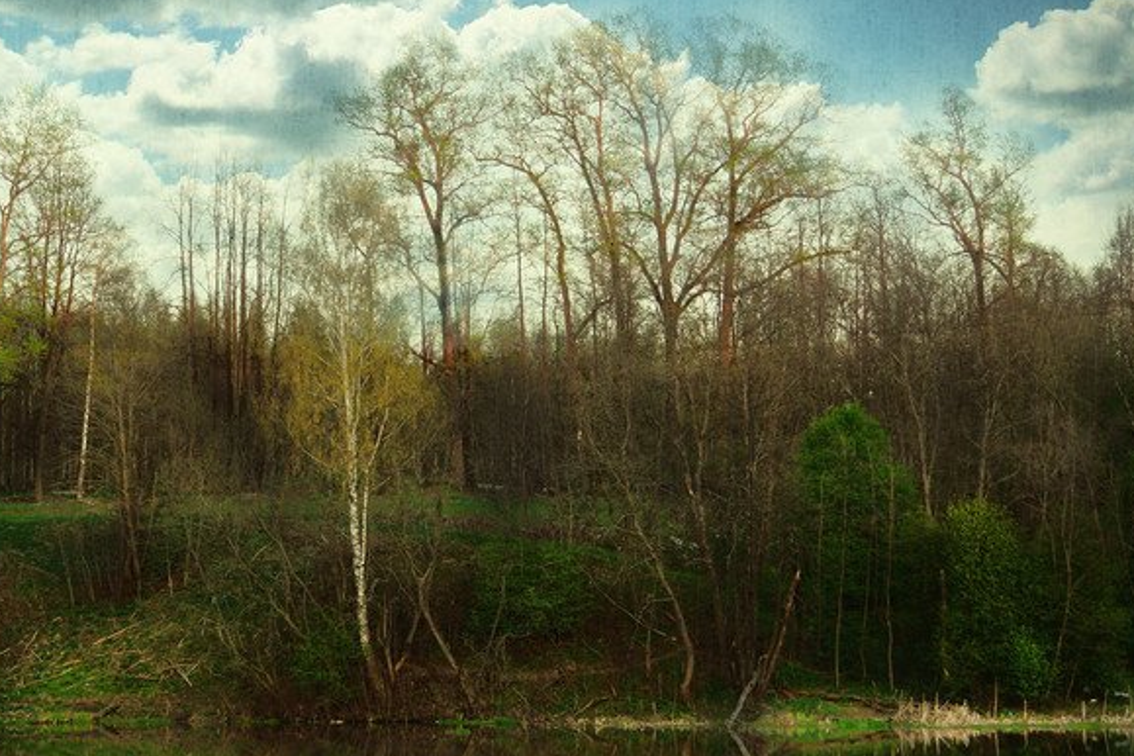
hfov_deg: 28.7
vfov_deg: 19.4
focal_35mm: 70
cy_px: 421
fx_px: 2205
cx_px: 413
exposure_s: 1/60
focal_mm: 30
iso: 125
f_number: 4.5
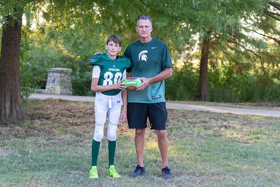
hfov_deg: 28.8
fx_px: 545
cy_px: 94
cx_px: 140
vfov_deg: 19.5
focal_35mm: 70
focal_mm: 70
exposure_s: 1/320
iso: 320
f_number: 2.8
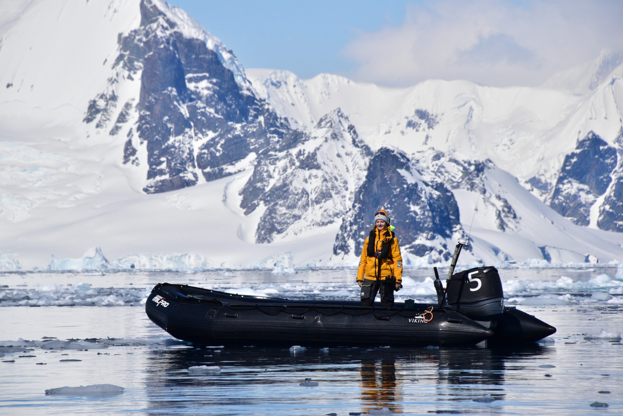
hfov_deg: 6.0
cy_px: 208
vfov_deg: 4.0
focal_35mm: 345
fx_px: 5970
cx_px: 312
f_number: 16
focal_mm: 230
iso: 1000
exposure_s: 1/4000
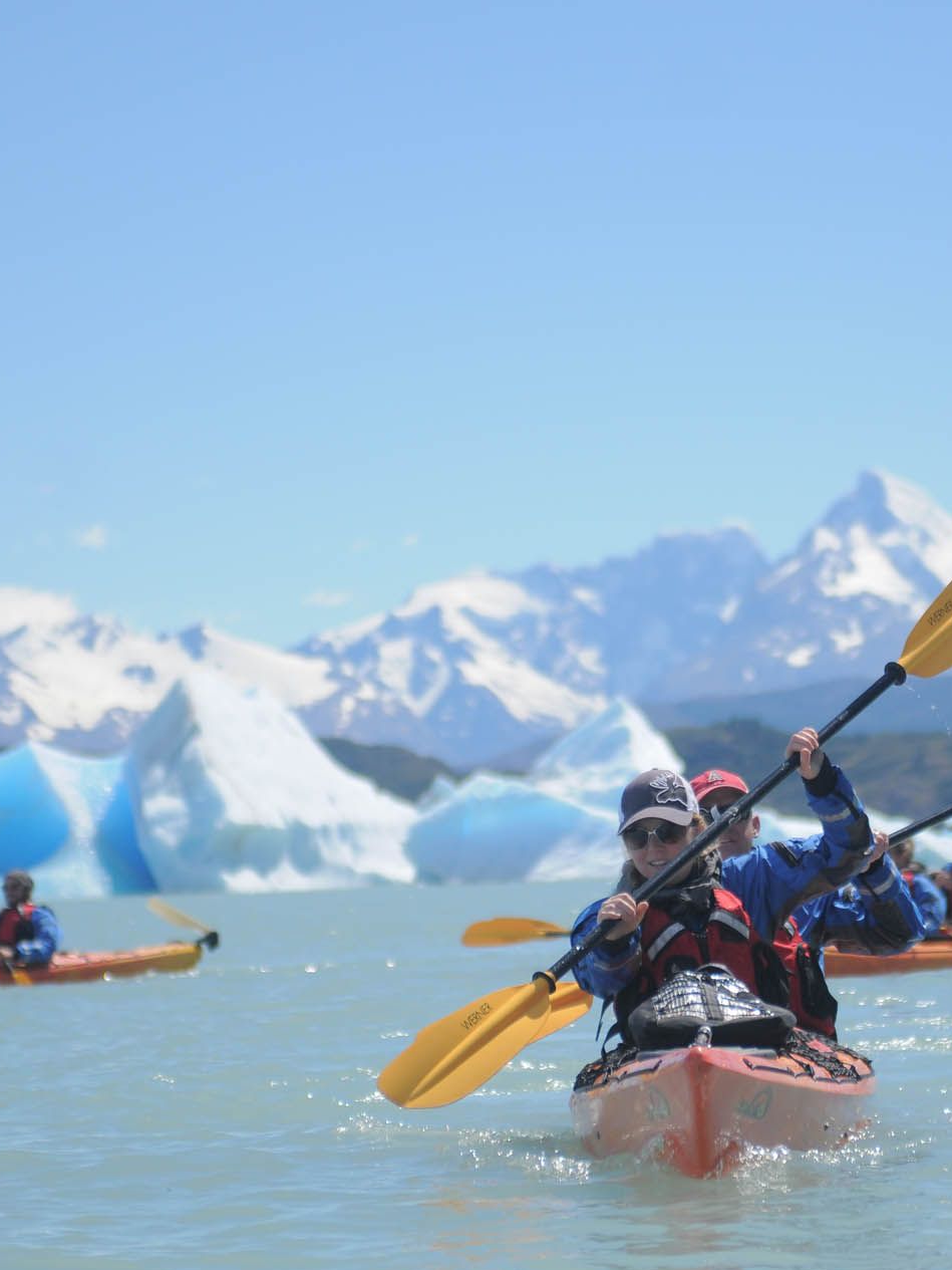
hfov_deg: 9.7
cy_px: 639
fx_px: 5609
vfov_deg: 12.9
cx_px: 706
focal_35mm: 153
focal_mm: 70
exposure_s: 1/4000
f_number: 2.8
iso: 200
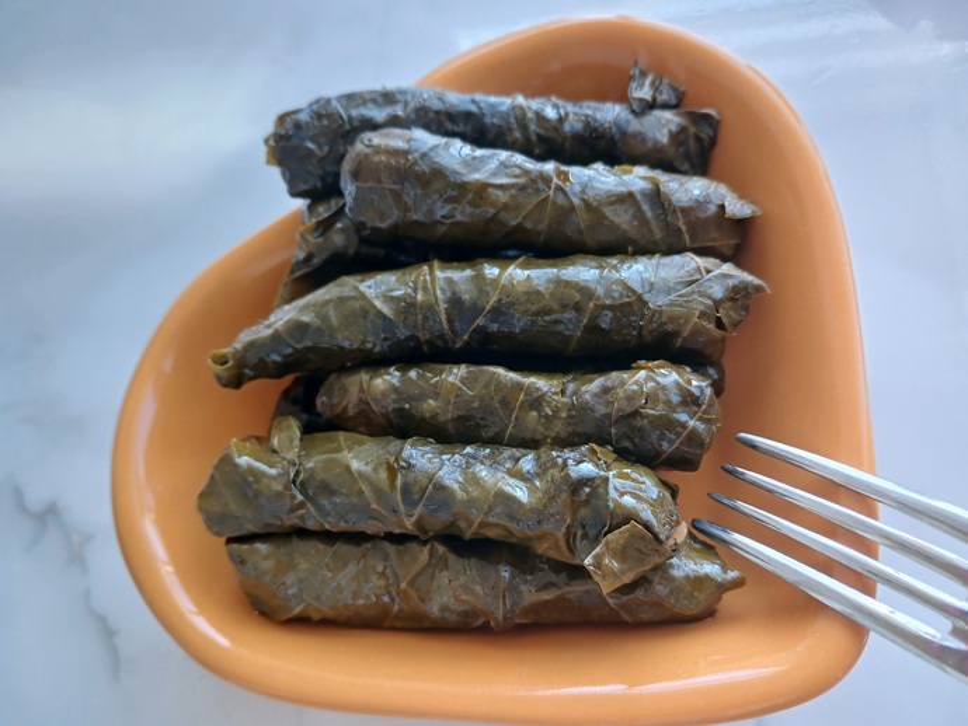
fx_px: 755
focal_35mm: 27
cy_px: 363
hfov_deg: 65.3
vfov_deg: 51.4
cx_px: 484
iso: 50
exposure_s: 1/50
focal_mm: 4
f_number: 1.8
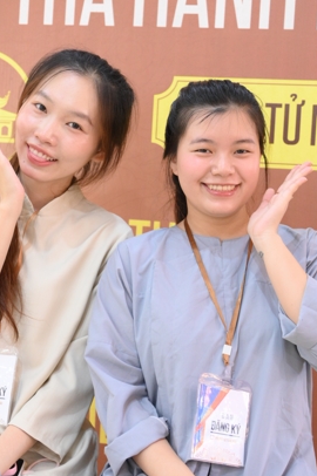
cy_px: 229
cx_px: 112
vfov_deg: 25.4
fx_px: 1058
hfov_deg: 17.0
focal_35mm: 80
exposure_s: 1/60
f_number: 4
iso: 3200
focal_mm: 50
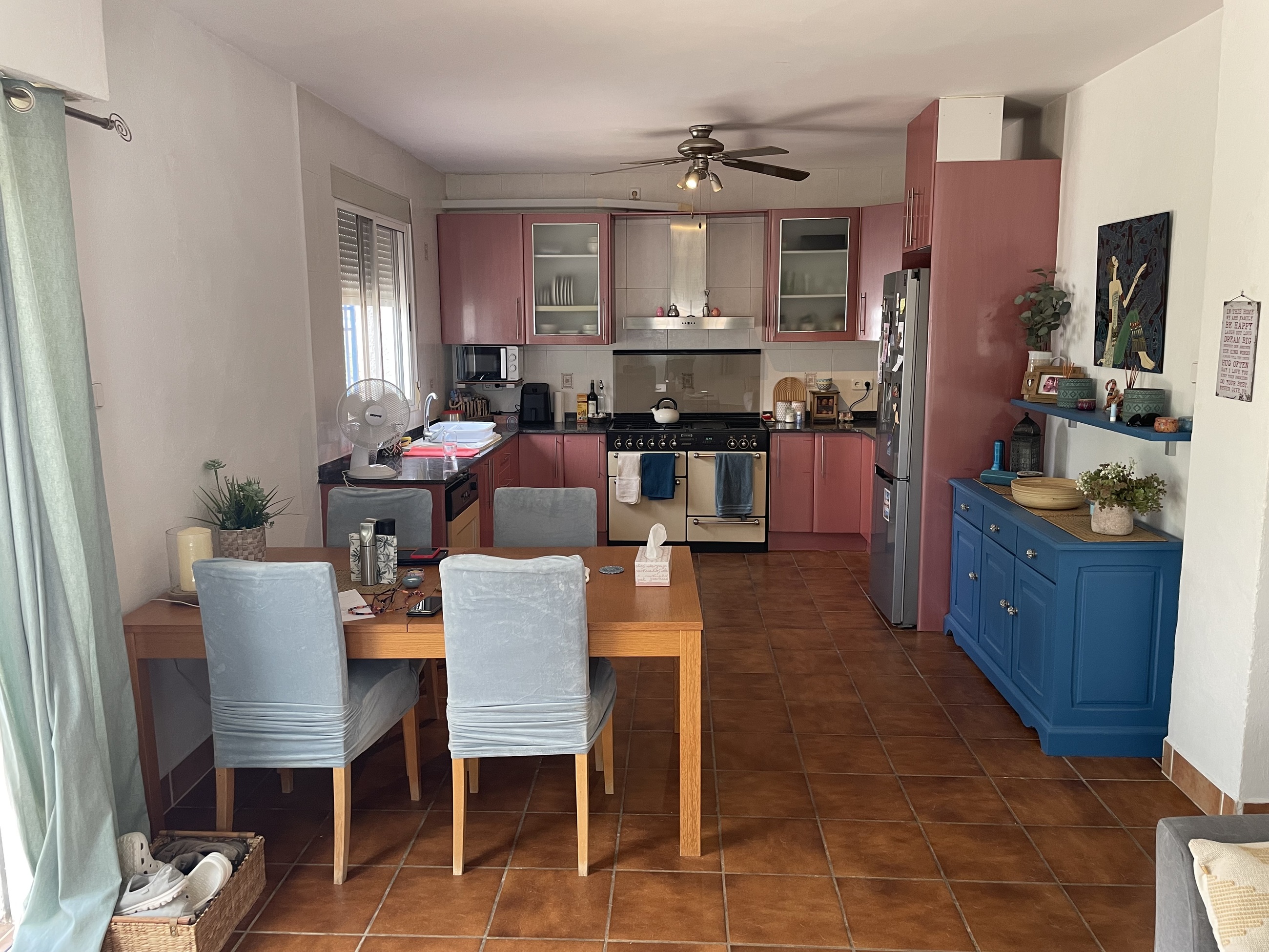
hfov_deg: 67.3
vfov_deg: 53.1
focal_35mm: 26
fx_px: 953
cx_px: 634
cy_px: 476
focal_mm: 4.2
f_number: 1.6
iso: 125
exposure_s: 1/99
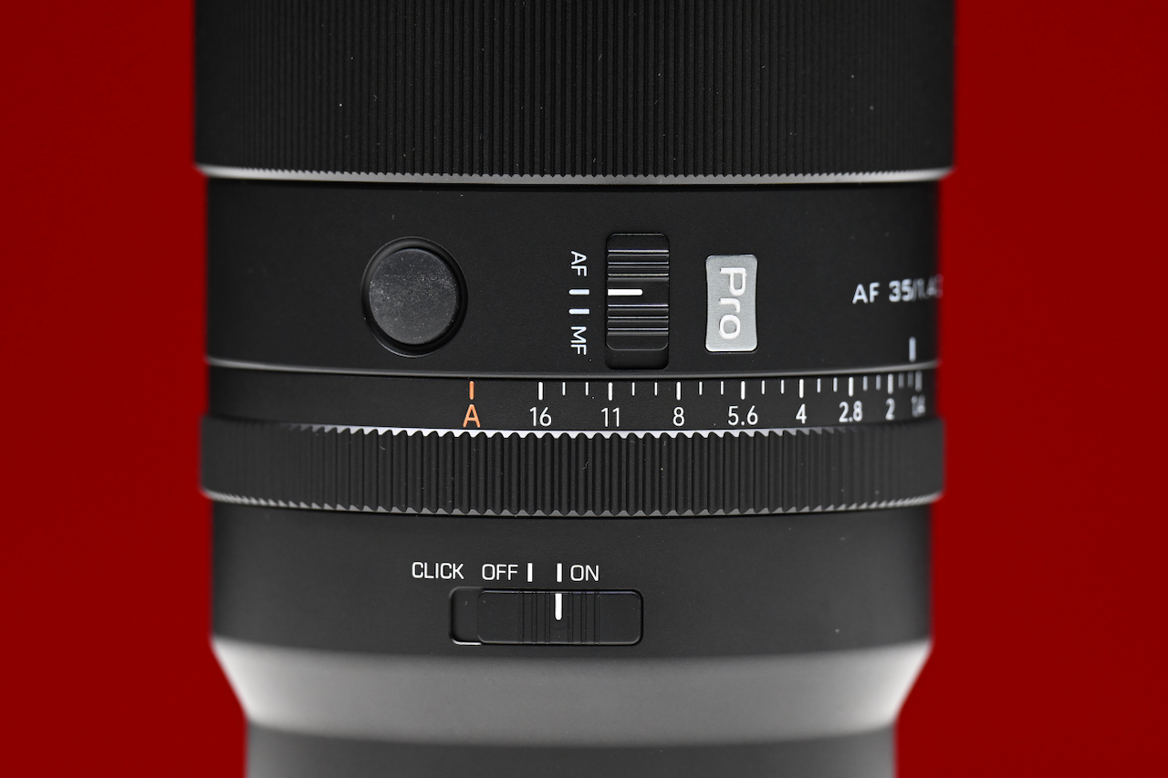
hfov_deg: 7.9
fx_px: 8499
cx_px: 584
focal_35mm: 262
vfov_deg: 5.2
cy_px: 389
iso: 800
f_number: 6.3
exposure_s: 1/60
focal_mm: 175
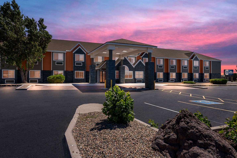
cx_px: 114
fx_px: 165
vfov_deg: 51.3
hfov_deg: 71.5
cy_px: 78
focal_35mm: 25
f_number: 8
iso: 100
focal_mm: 24
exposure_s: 1/200
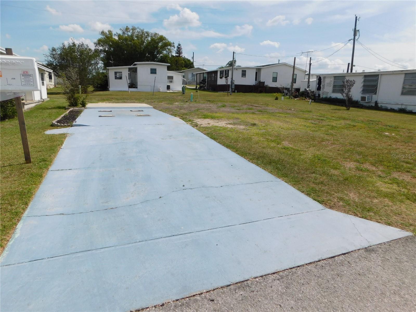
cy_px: 156
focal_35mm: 23
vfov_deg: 58.9
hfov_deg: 73.9
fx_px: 276
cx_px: 208
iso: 125
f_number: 6
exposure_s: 1/800
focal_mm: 4
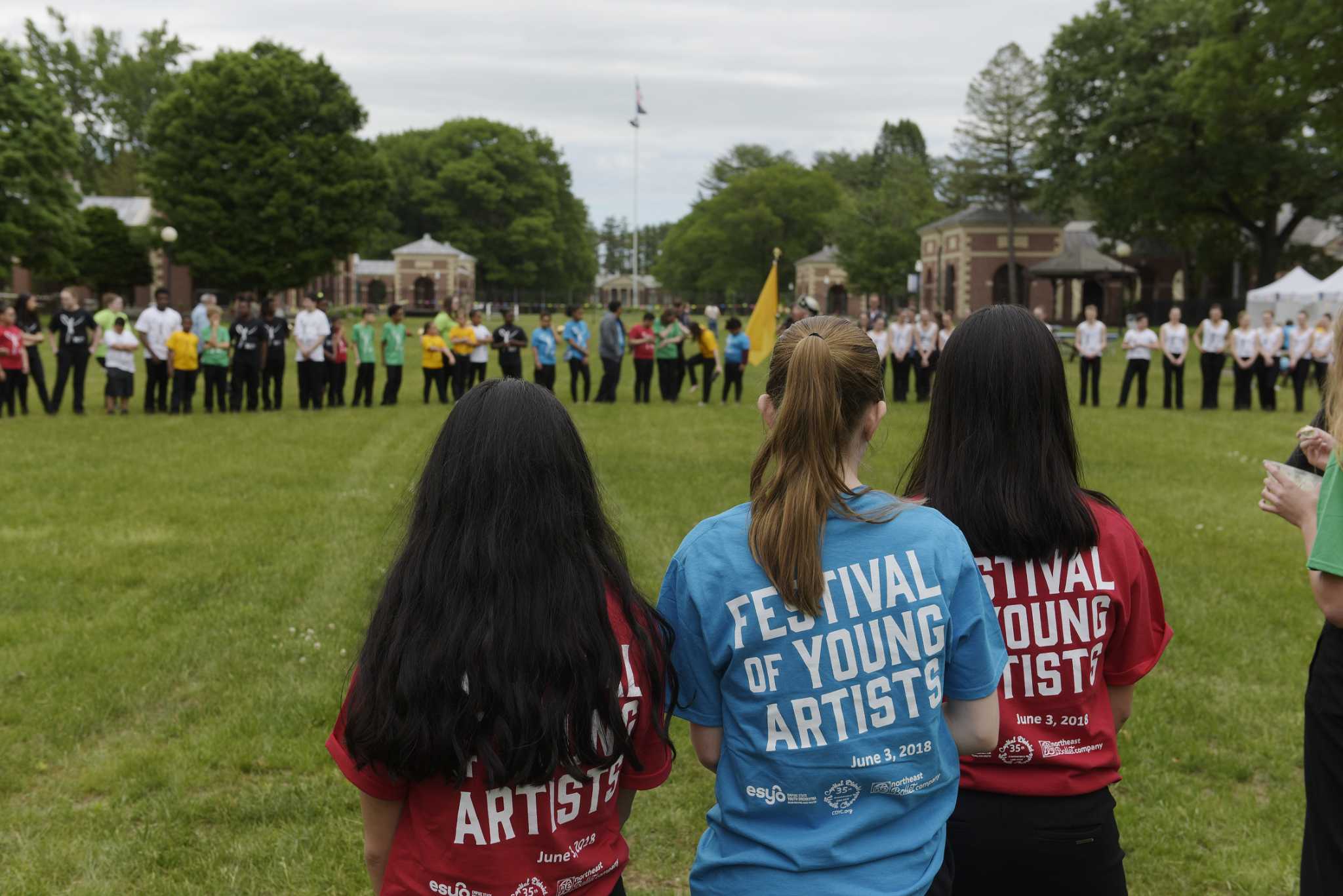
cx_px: 672
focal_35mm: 48
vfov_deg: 28.1
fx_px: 1791
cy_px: 448
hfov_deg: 41.1
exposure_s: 1/640
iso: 200
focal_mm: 48
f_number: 4.5
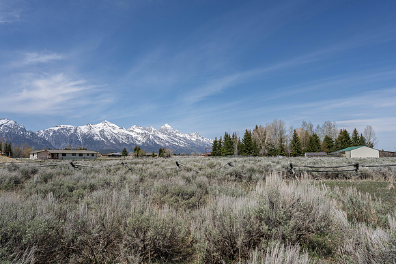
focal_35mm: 24
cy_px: 132
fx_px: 264
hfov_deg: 73.7
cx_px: 198
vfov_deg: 53.2
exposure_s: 1/200
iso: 200
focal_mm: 24
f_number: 16
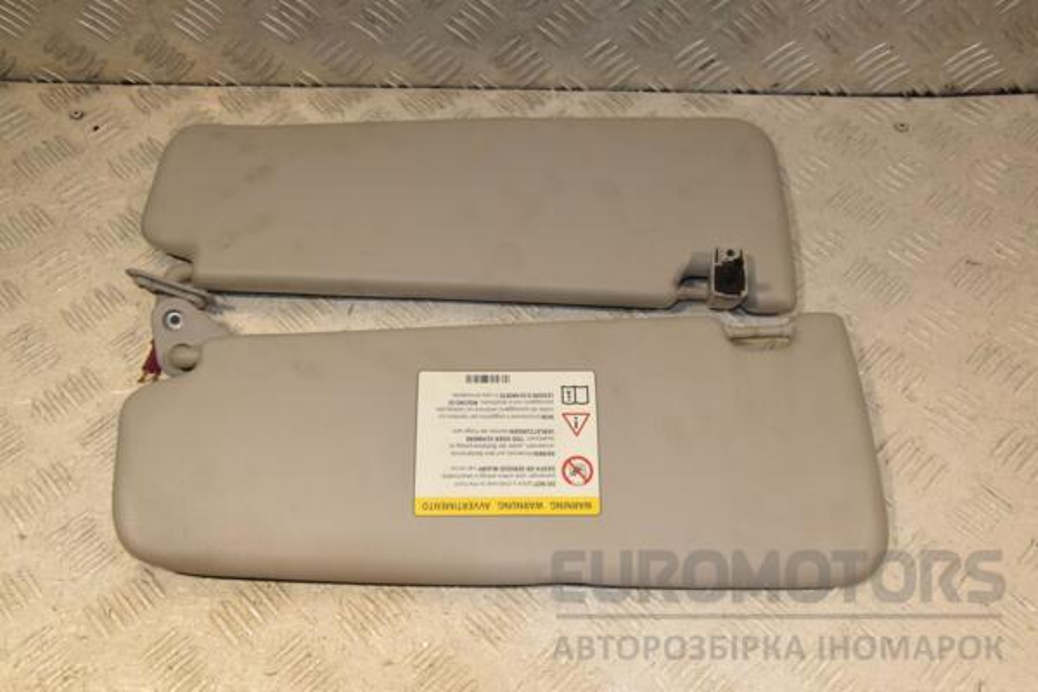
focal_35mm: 38
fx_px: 1081
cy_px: 346
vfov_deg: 35.5
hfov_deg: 51.3
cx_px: 519
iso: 800
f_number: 9
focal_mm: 25
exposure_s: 1/200
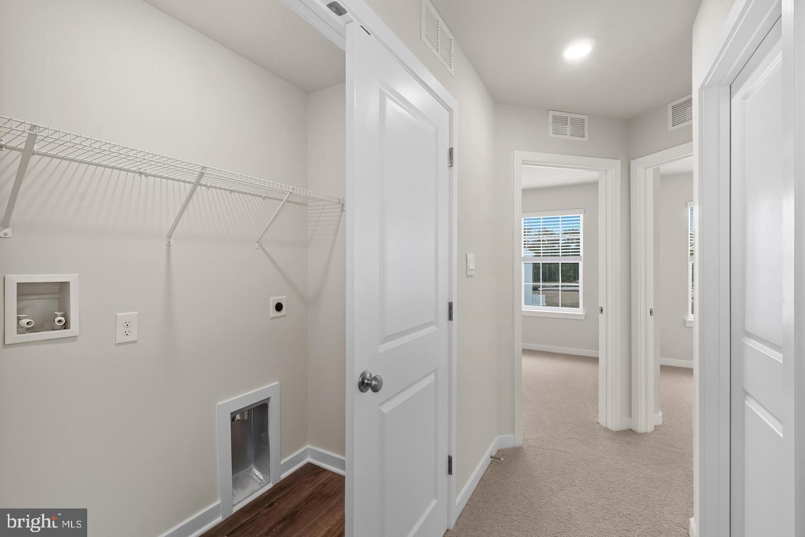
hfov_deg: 100.4
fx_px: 335
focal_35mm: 15
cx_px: 402
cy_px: 268
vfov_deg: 77.3
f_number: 13
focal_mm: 10
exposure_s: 1/2
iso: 100
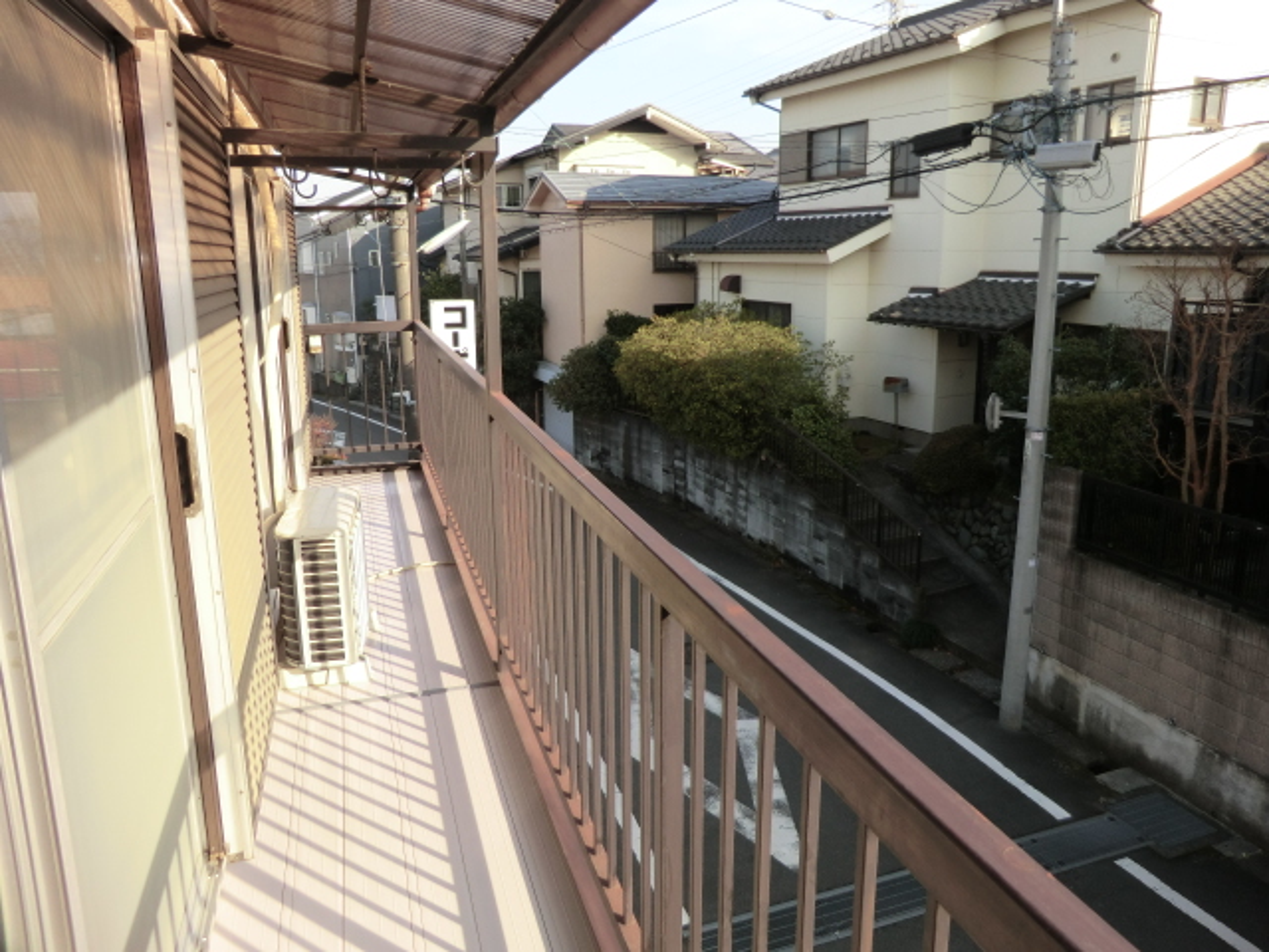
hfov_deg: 71.6
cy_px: 476
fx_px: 880
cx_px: 634
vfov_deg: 56.8
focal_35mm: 24
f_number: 3.2
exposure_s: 1/400
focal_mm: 4.3
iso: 80
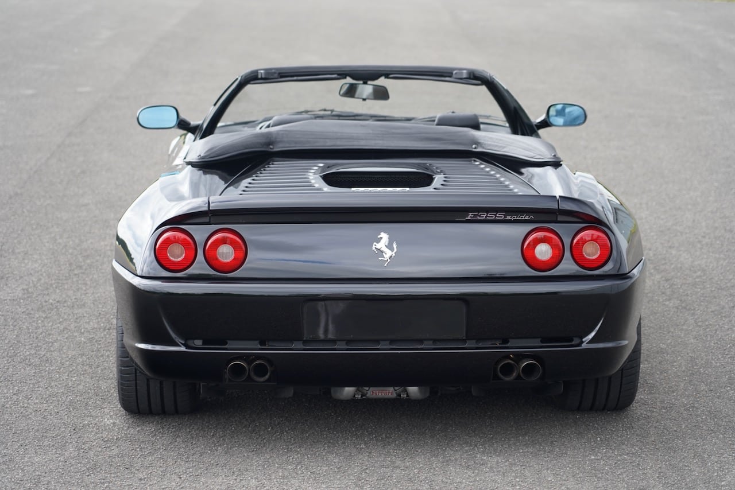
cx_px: 368
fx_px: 2144
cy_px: 245
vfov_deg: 13.0
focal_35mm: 105
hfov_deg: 19.5
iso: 250
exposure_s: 1/160
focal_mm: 105
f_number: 4
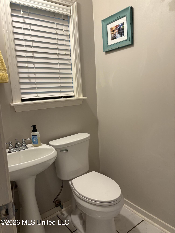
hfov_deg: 53.1
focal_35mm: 26
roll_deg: +2.5
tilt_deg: -8.9
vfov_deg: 67.3
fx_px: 175
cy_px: 116
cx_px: 88
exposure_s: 1/60
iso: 250
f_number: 1.6
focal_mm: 5.96
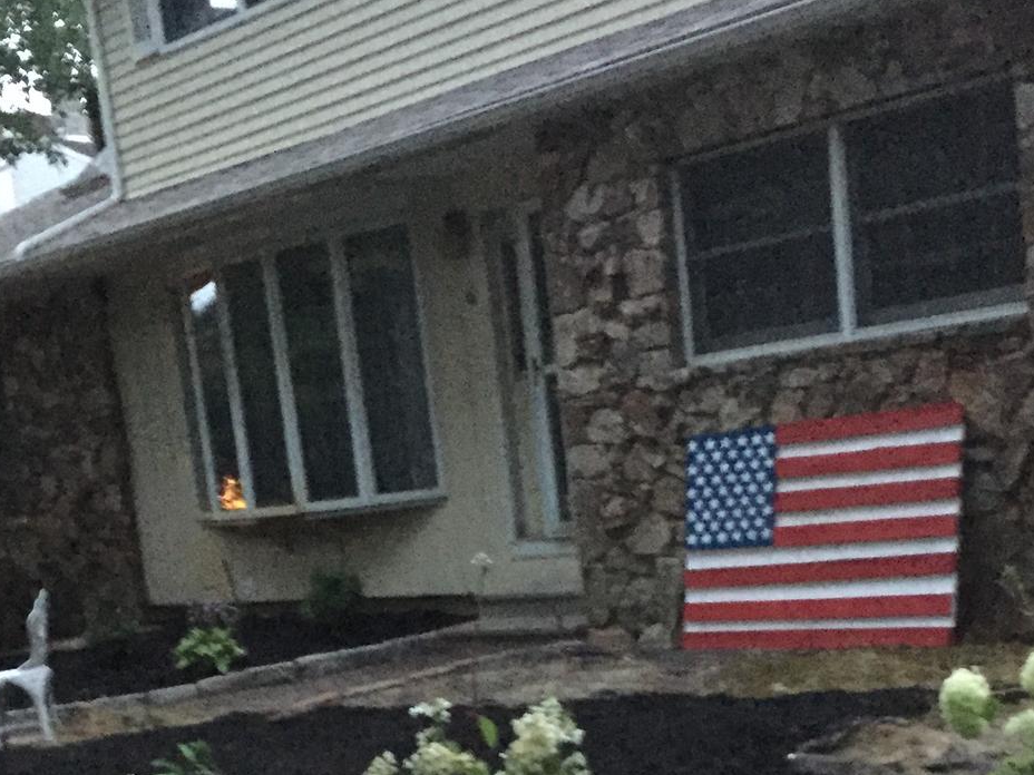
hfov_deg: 30.2
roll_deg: +6.8
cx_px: 452
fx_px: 1912
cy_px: 813
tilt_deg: -11.2
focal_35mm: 64
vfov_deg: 21.9
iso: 1250
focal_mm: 4.15
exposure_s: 1/15
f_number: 2.2
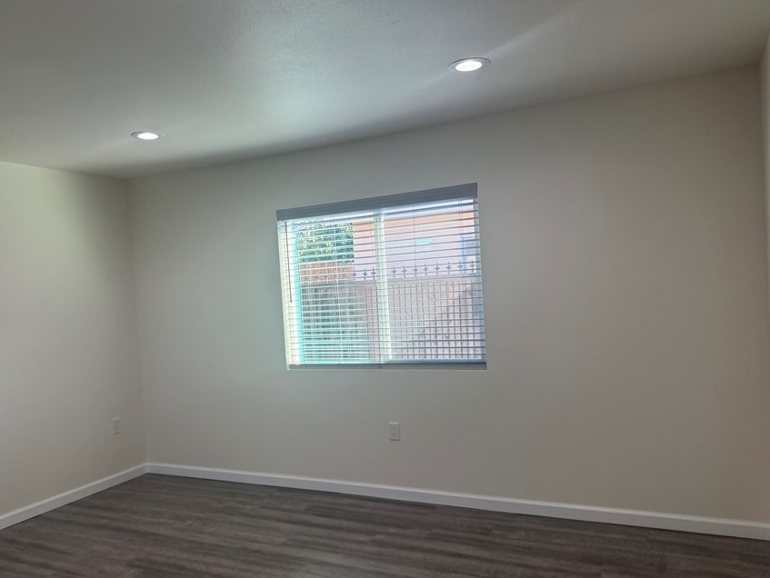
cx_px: 317
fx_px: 645
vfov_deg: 48.2
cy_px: 311
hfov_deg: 61.2
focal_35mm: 29
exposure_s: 1/237
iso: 160
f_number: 1.78
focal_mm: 6.76
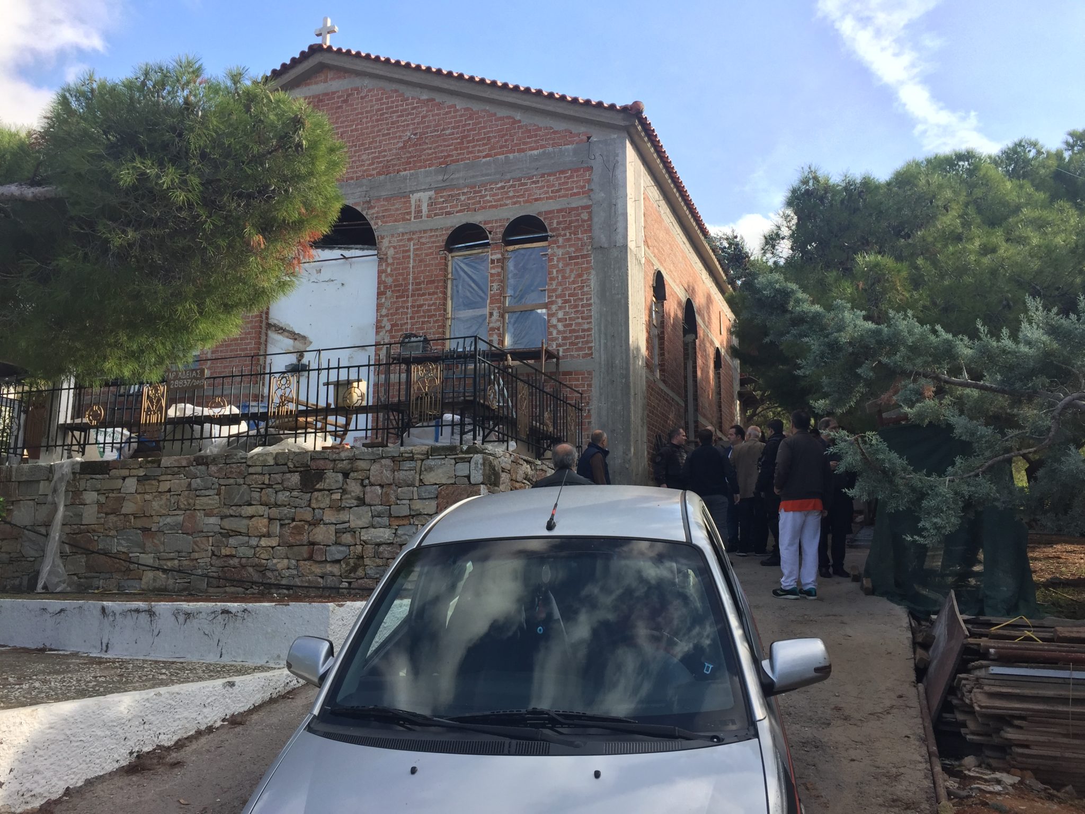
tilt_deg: +9.3
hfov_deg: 61.7
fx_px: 909
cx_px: 542
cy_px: 407
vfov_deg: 48.2
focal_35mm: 29
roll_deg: -1.9
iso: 32
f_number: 2.2
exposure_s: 1/807
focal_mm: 4.15
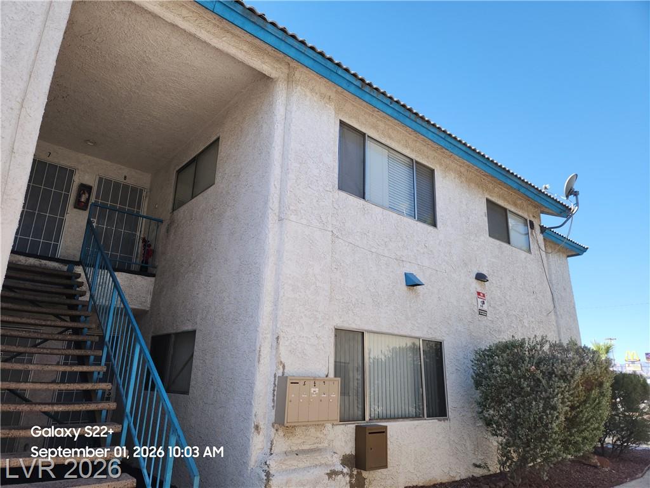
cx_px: 325
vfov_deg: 58.9
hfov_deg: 73.9
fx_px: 432
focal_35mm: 23
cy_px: 244
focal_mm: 5.4
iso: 20
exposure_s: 1/538
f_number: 1.8
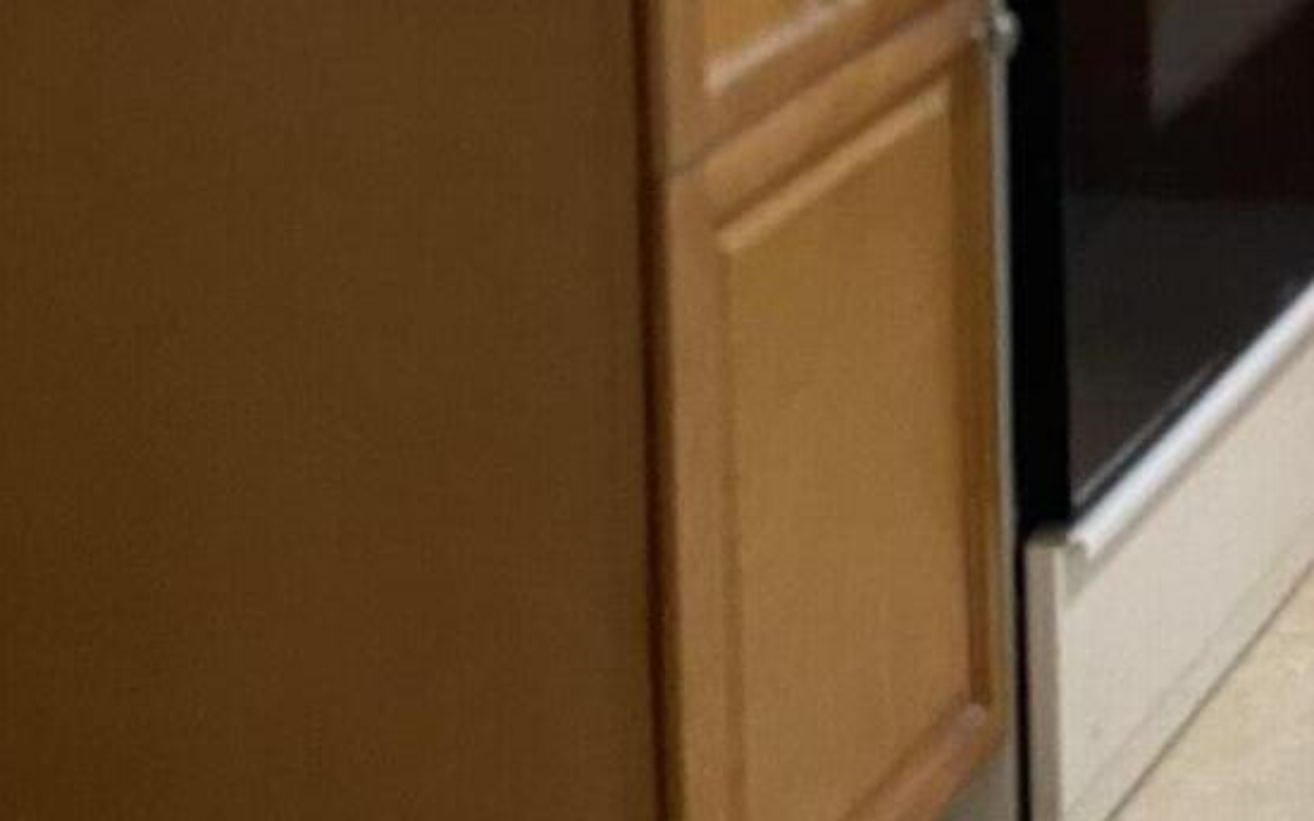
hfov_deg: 17.9
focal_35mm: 100
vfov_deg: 11.6
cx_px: 2134
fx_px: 3580
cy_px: -864
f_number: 1.8
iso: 160
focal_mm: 4.25
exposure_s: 1/60
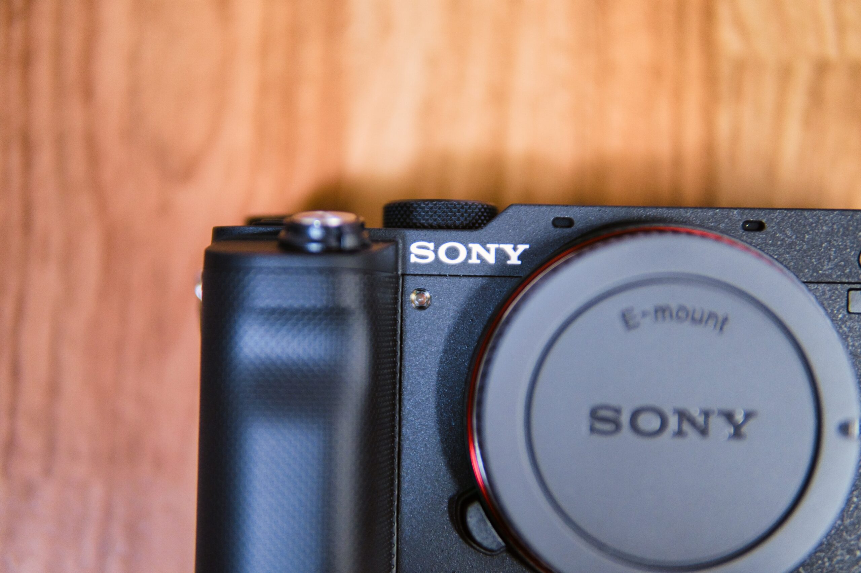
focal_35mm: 45
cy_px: 286
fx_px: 1075
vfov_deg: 29.8
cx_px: 430
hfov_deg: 43.6
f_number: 1.4
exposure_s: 1/40
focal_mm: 30
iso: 400
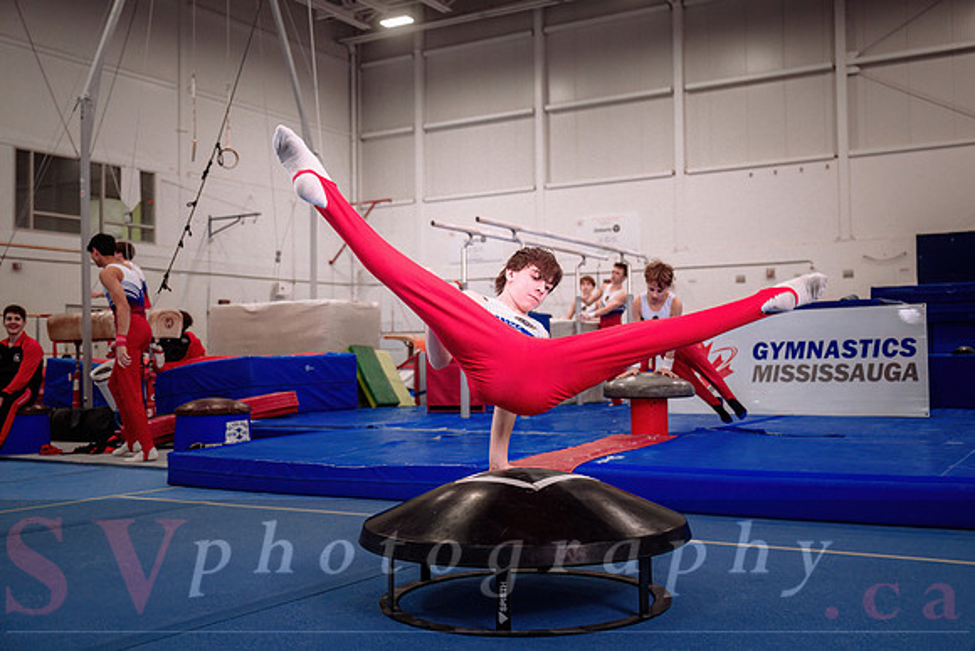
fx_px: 1032
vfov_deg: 35.0
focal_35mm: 38
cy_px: 326
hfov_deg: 50.4
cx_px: 554
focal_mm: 33.5
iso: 1600
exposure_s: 1/800
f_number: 2.8
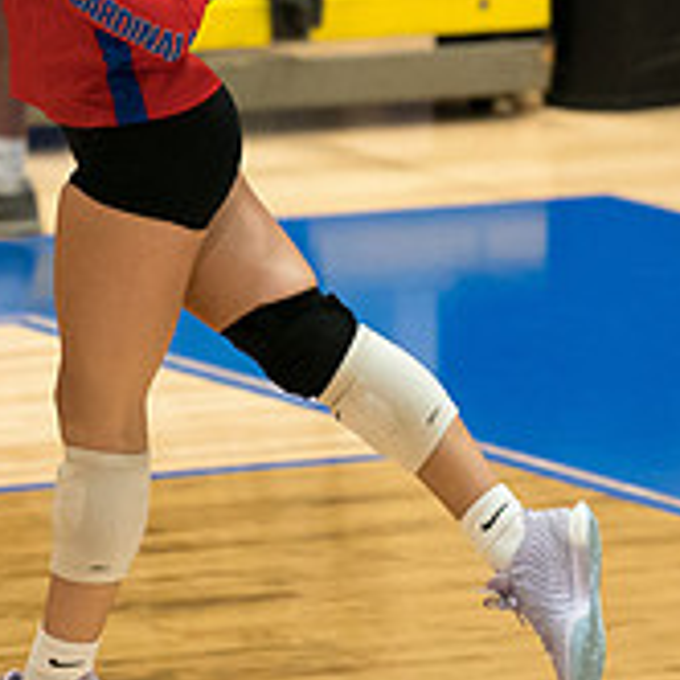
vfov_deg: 2.8
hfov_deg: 2.8
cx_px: 106
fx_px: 14113
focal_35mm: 635
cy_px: -31
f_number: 2.8
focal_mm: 173
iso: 4000
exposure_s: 1/1000
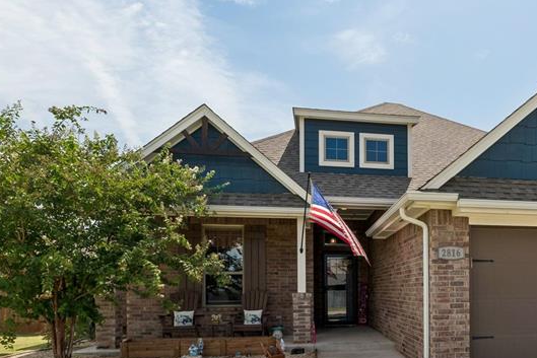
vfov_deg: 43.2
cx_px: 397
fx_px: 433
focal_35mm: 29
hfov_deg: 60.4
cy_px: 280
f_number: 8
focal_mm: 10
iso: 200
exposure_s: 1/500
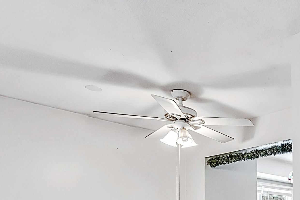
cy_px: 229
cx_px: 320
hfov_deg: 42.3
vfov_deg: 31.2
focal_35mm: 37
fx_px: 308
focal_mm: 10
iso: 1000
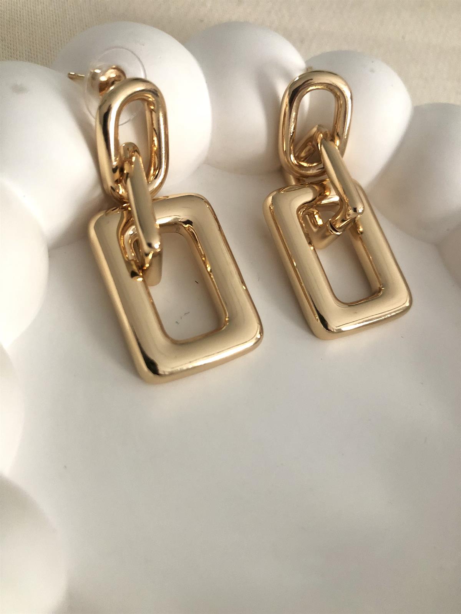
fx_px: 497
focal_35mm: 28
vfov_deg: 63.4
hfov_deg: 49.7
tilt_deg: -58.6
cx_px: 230
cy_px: 307
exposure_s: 1/13
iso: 100
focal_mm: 3.99
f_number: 1.8
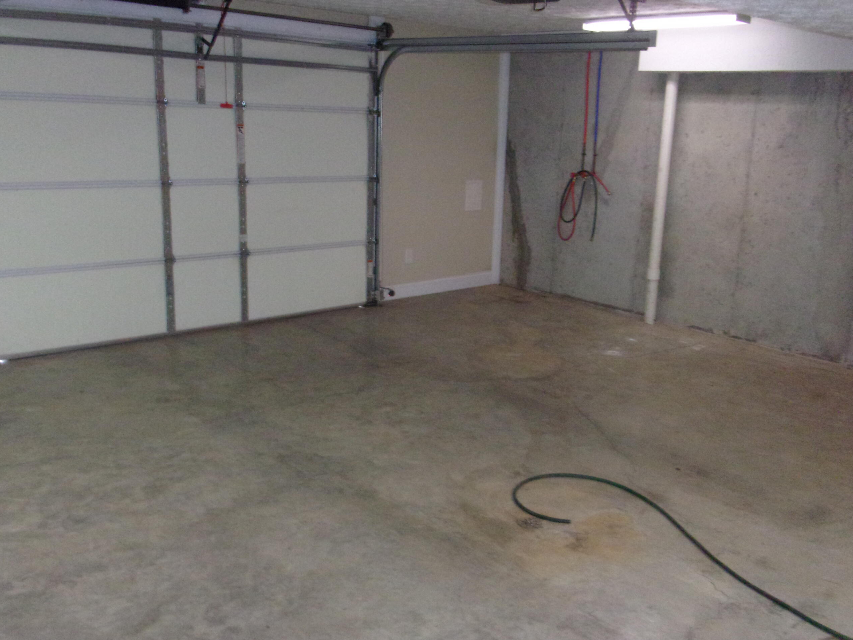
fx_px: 813
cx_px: 479
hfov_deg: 55.2
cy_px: 324
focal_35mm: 33
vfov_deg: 42.9
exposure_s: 1/34
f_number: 3.9
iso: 663
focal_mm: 5.1
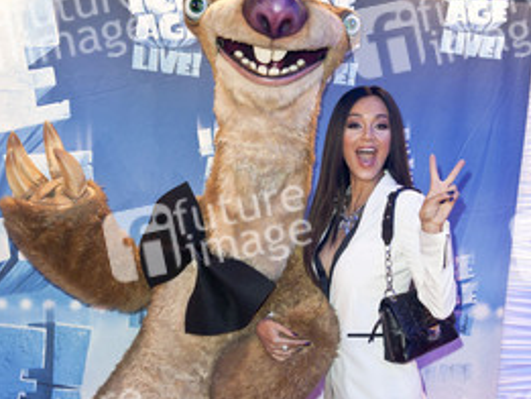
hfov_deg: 32.7
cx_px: 268
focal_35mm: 59
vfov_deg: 24.3
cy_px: 336
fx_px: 905
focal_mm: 40
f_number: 5.6
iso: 1600
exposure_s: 1/200
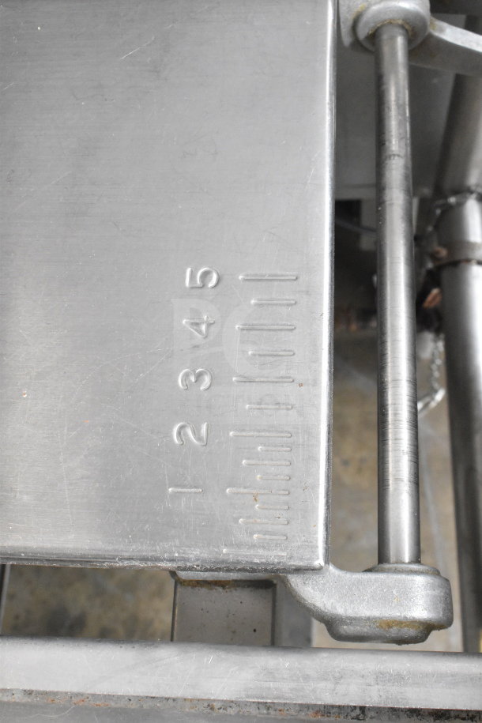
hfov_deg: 28.9
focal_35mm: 46
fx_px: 934
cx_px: 241
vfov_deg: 42.3
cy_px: 362
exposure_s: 1/250
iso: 6400
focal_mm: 31
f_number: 8
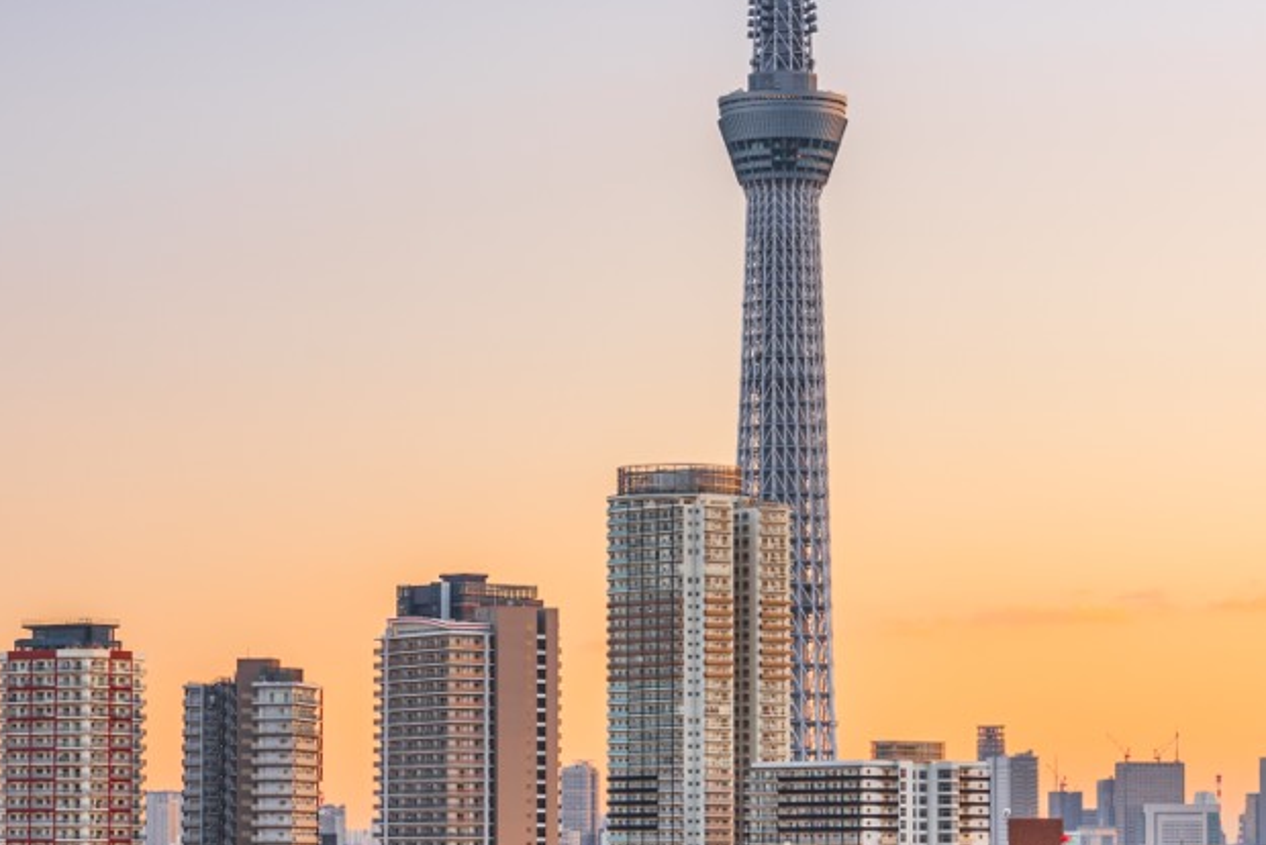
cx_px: 439
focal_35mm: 129
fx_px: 4538
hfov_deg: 15.9
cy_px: 543
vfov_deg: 10.6
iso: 64
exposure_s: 1/3
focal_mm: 50
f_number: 11
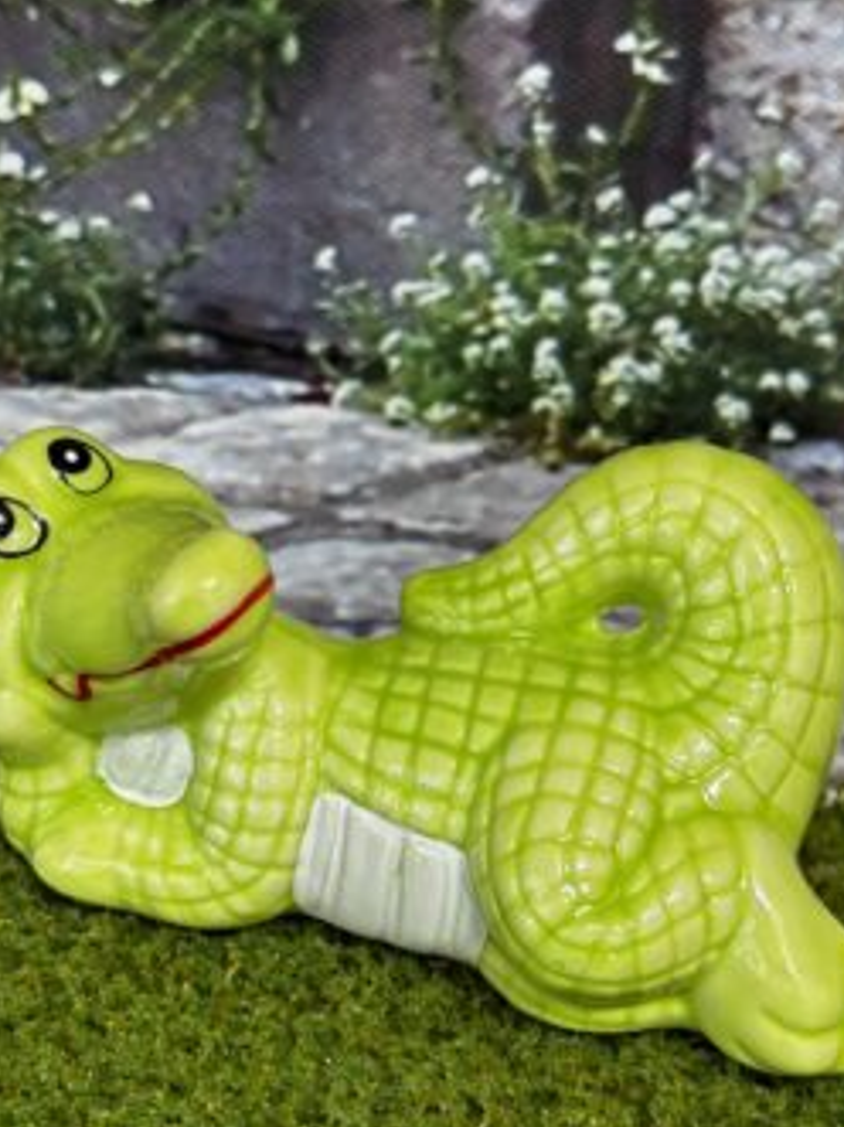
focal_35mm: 58
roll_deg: -2.6
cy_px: 456
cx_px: 368
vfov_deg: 33.2
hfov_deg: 25.2
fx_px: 1887
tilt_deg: -33.8
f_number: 1.78
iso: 64
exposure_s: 1/122
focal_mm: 6.86
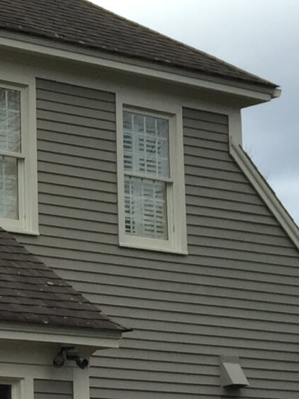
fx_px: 1531
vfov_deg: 14.7
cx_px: -430
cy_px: 360
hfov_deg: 9.8
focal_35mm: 133
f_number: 2.2
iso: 32
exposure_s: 1/898
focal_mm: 4.15
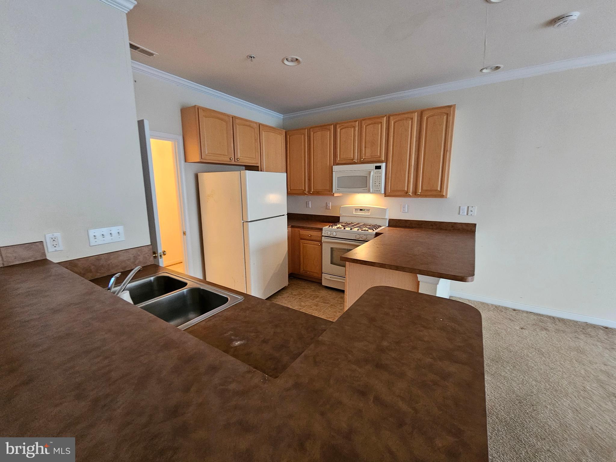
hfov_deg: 106.2
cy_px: 231
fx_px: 231
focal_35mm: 13
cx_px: 308
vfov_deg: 89.9
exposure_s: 1/30
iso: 500
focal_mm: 2.2
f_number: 2.2
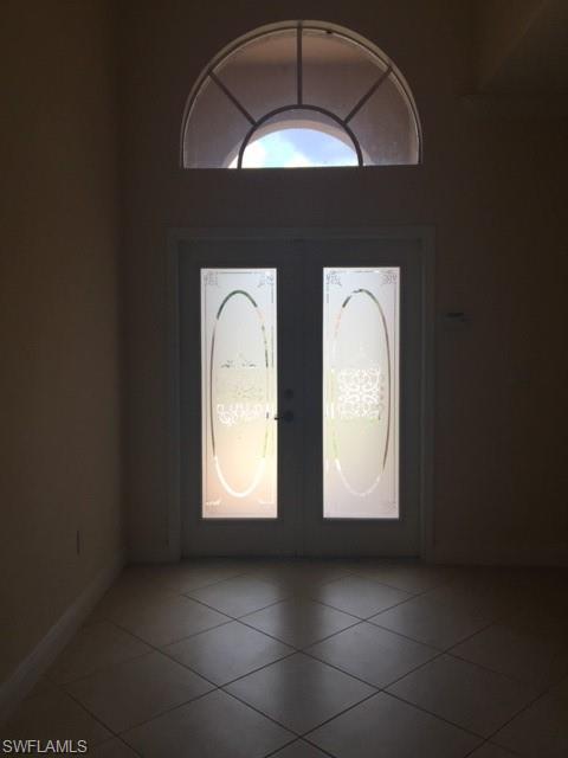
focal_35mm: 29
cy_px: 379
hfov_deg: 48.2
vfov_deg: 61.7
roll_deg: -0.4
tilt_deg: -2.5
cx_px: 284
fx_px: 634
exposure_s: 1/344
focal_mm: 4.15
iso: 32
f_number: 2.2
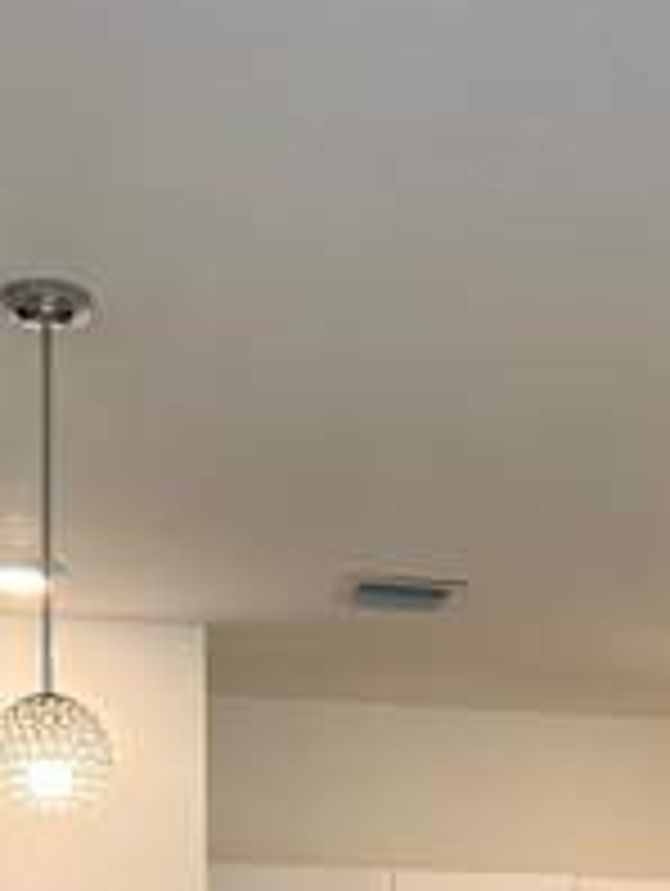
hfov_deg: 17.6
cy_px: 1269
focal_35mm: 84
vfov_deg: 20.5
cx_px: 432
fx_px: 2163
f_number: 1.5
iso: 100
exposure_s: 1/120
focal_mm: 5.7
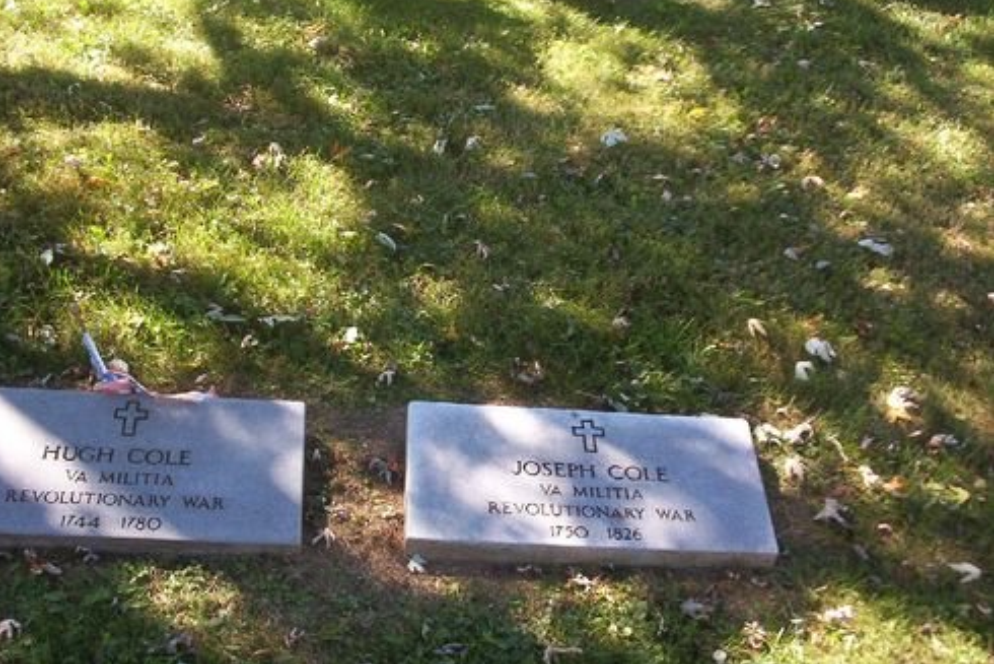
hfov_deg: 44.5
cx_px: 456
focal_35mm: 44
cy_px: 324
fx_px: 1215
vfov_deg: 30.5
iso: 100
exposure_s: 1/93
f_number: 4.5
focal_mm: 6
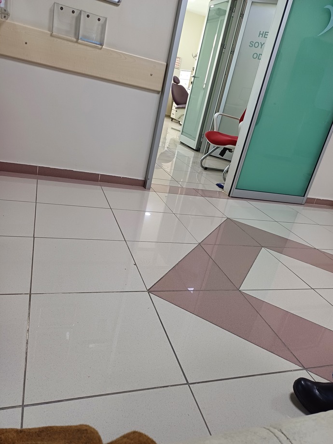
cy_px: 222
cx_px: 166
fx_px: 321
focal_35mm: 25
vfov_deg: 69.4
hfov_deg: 54.9
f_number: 1.8
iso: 250
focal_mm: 4.65
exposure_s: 1/50
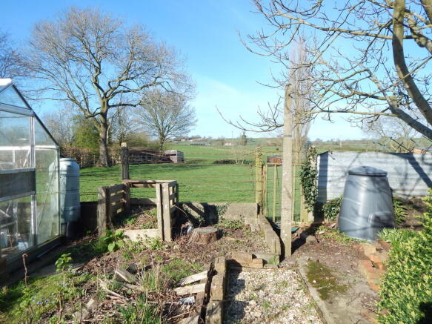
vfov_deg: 54.9
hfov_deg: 69.4
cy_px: 162
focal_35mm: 25
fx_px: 312
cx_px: 216
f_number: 3.1
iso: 125
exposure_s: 1/800
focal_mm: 4.5
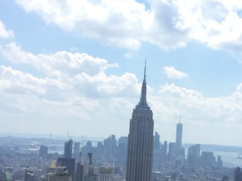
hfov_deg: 24.6
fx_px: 552
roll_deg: -2.6
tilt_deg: +0.0
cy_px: 140
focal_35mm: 79
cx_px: 169
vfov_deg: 18.5
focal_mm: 4.15
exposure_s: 1/2083
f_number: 2.2
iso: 32
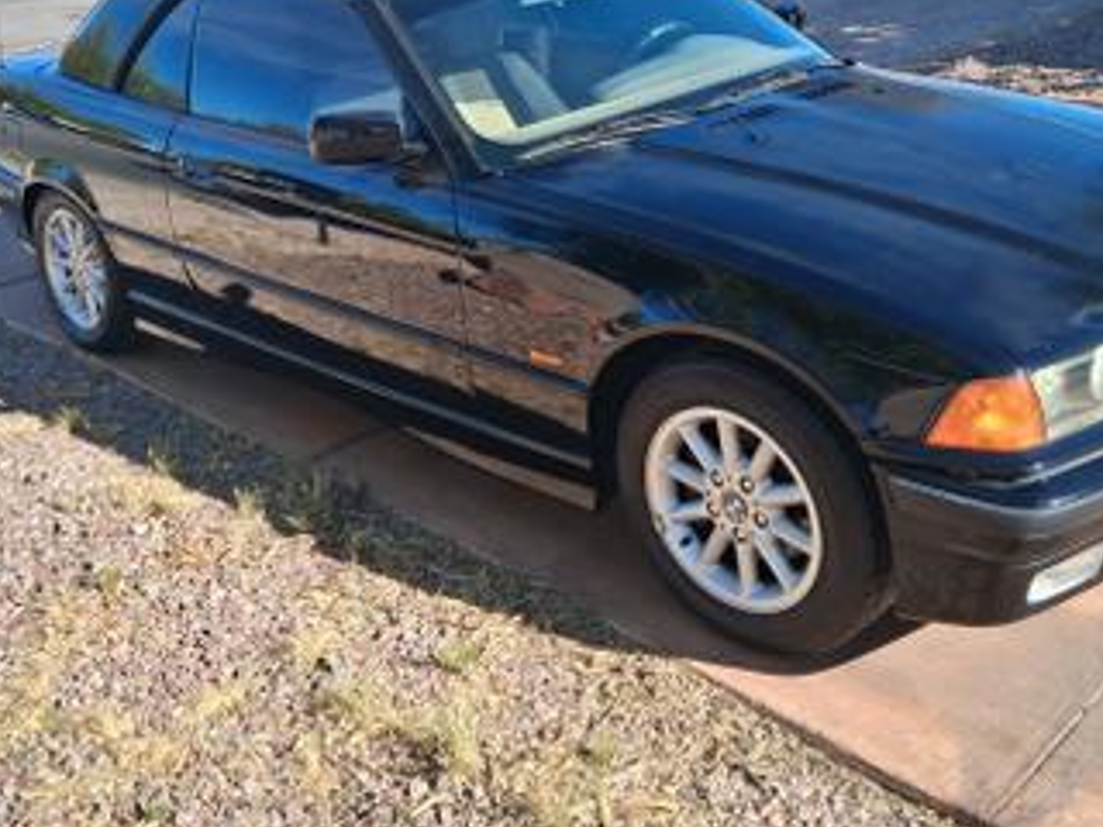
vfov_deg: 34.5
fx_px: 1306
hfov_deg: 45.8
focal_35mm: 41
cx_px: 572
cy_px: 224
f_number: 1.8
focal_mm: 3.98
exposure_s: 1/529
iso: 25
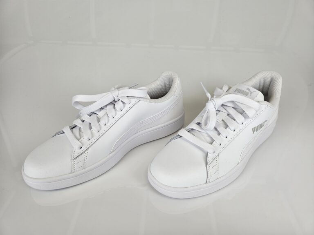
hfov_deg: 73.9
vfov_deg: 58.9
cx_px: 157
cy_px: 118
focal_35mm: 23
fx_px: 209
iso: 25
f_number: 1.8
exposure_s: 1/103
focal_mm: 5.4
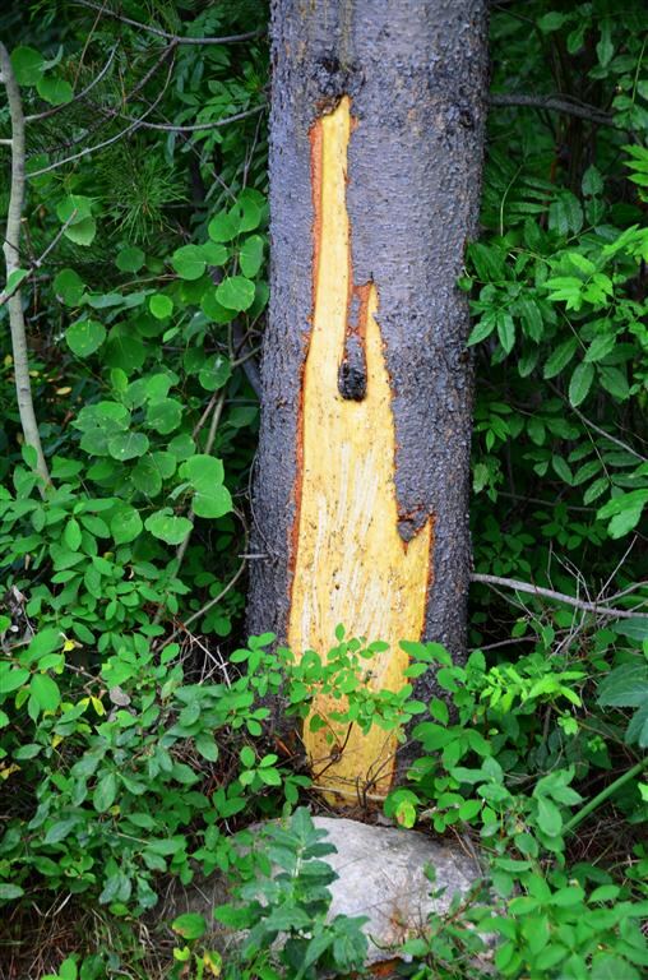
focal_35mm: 93
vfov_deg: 22.0
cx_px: 324
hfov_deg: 14.6
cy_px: 490
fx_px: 2525
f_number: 4.8
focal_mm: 62
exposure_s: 1/100
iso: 200
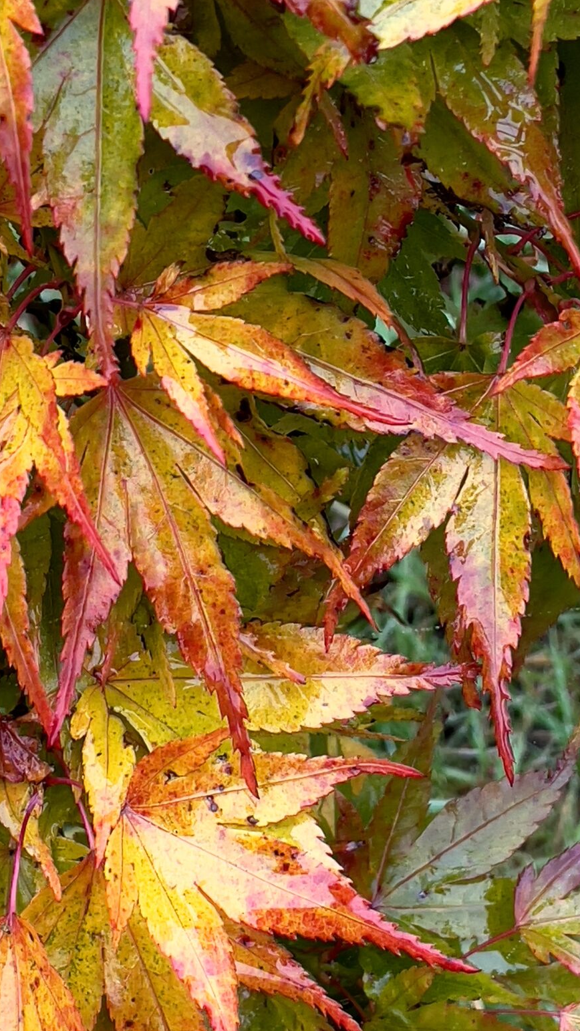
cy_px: 349
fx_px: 1285
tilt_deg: -52.2
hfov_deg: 25.3
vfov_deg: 43.2
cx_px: 201
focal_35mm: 47
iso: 40
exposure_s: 1/121
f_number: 1.6
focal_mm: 4.2
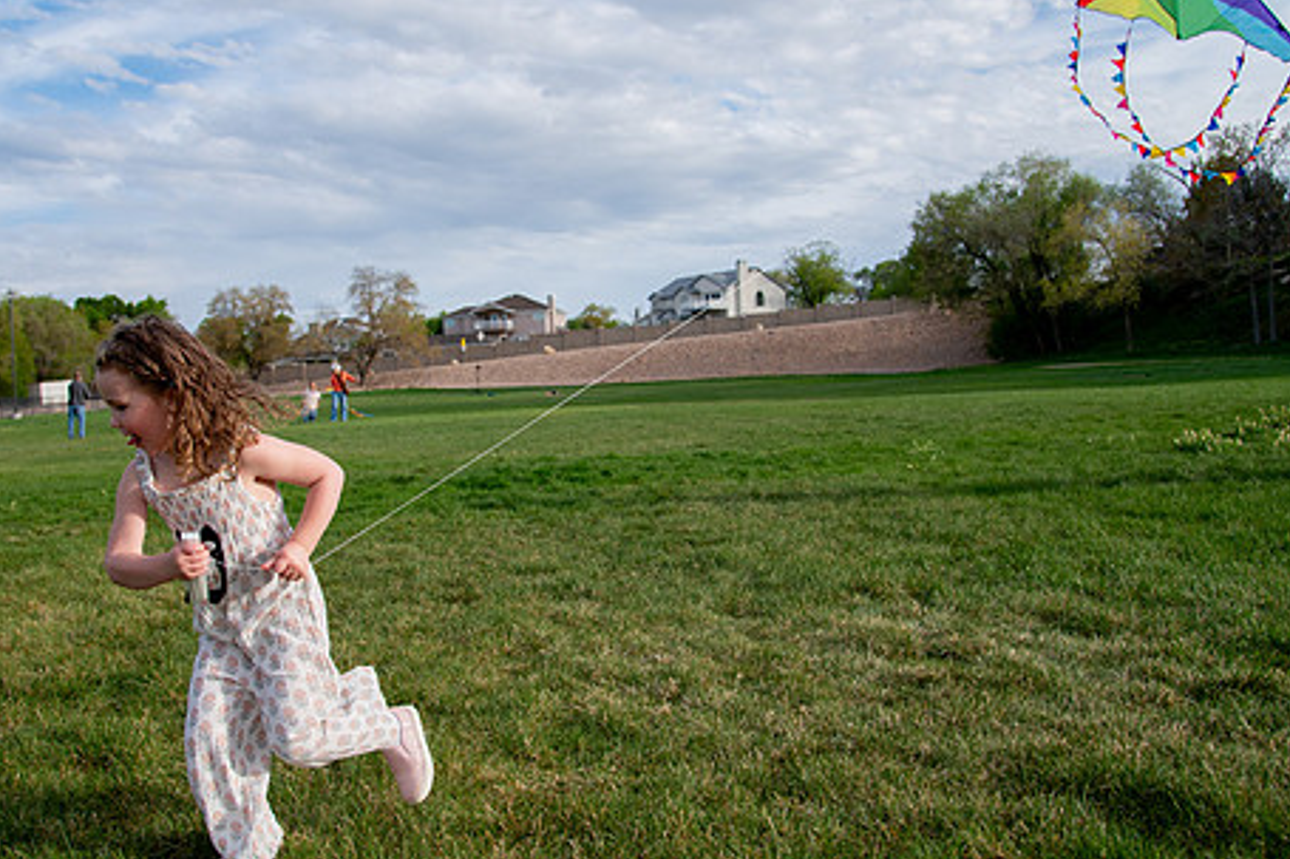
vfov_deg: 41.0
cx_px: 545
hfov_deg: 58.5
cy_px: 382
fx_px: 1146
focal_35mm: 32
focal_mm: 24
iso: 200
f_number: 5
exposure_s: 1/800
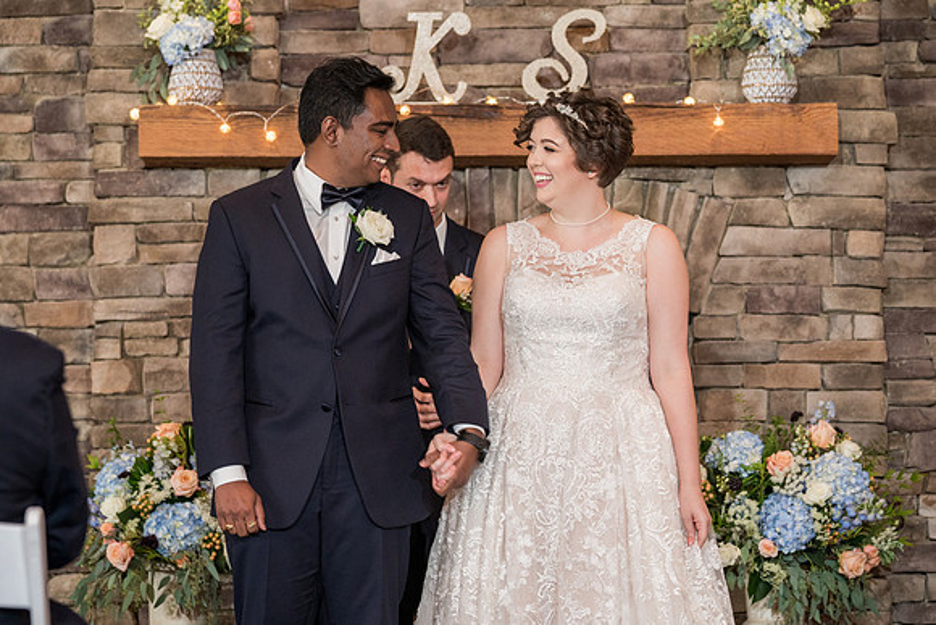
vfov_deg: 11.8
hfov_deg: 17.6
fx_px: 3030
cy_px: 308
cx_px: 444
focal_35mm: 117
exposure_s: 1/100
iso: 2000
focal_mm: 108
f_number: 4
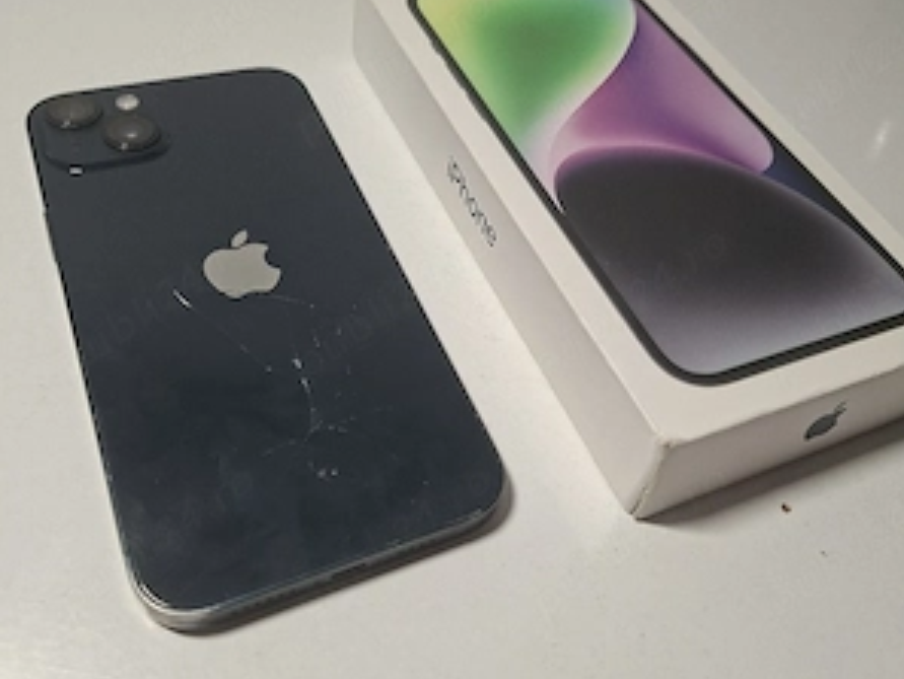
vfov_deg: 45.5
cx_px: 454
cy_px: 341
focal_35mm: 31
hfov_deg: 58.3
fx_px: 810
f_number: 1.8
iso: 64
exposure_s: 1/100
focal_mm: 5.54
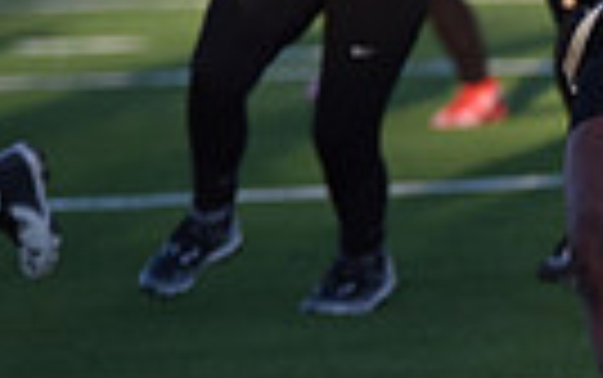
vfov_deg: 1.7
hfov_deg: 2.6
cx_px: 904
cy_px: -25
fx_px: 13076
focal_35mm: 795
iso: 640
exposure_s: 1/4000
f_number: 2.8
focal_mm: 180
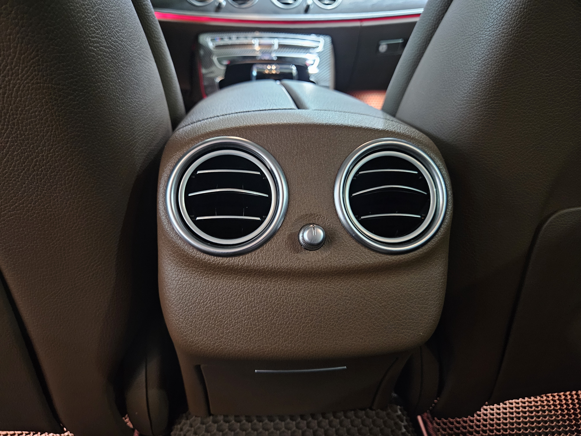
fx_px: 386
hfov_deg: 73.9
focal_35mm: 23
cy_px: 218
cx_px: 290
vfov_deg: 58.9
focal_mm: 5.4
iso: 1000
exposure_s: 1/24
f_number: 1.8
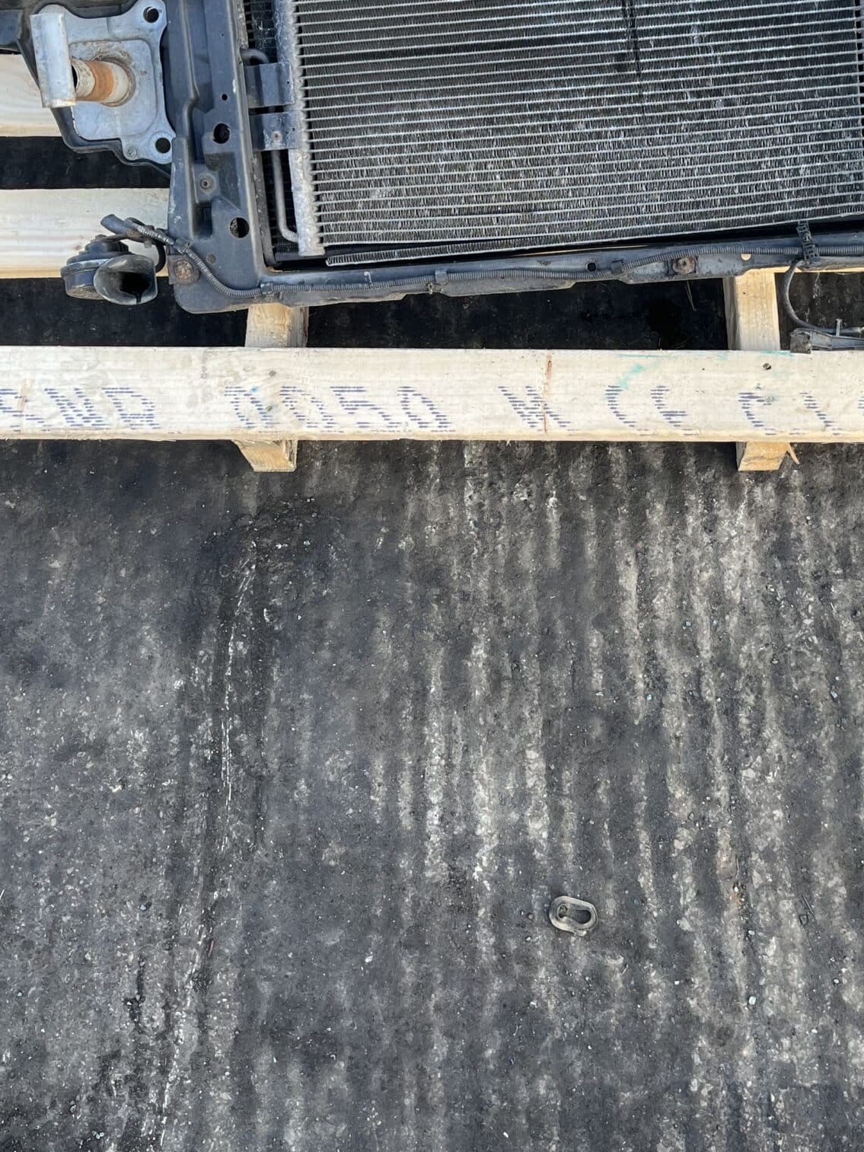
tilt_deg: -64.4
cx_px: 626
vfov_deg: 42.1
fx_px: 1464
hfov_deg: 32.4
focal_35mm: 44
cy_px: 348
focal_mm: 5.1
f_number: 1.6
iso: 40
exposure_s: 1/152
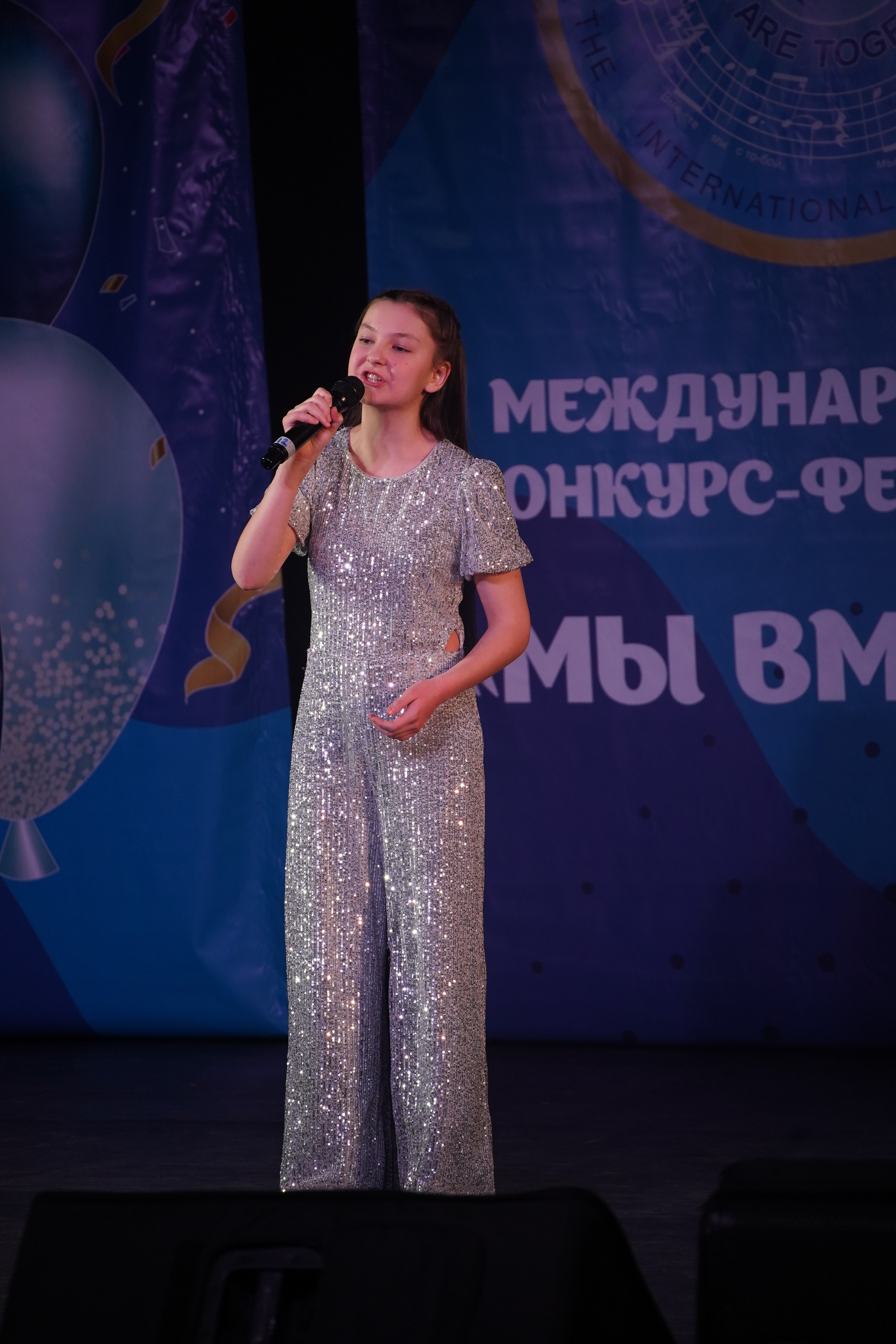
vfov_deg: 9.7
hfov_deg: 6.4
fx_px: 7951
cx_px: 448
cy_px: 672
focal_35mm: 213
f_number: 5.6
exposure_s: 1/250
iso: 1600
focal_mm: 213
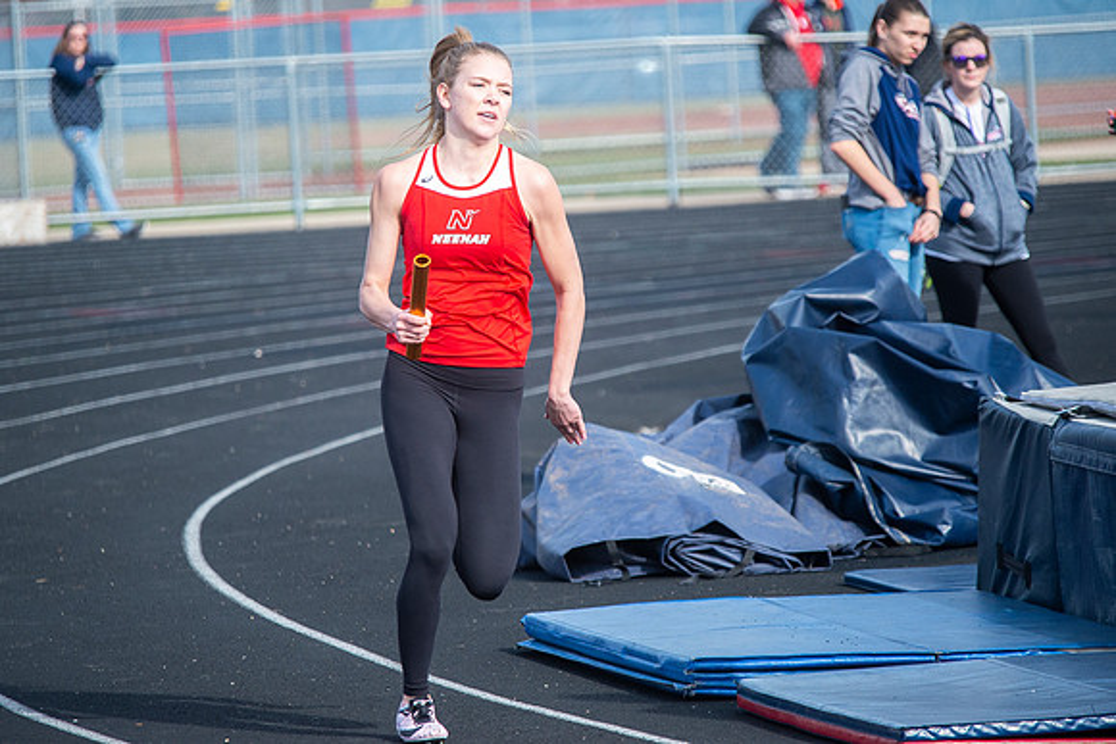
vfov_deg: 5.2
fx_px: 8230
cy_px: 349
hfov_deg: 7.8
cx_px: 524
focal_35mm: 265
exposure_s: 1/2000
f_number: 5.6
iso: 1000
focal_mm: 250
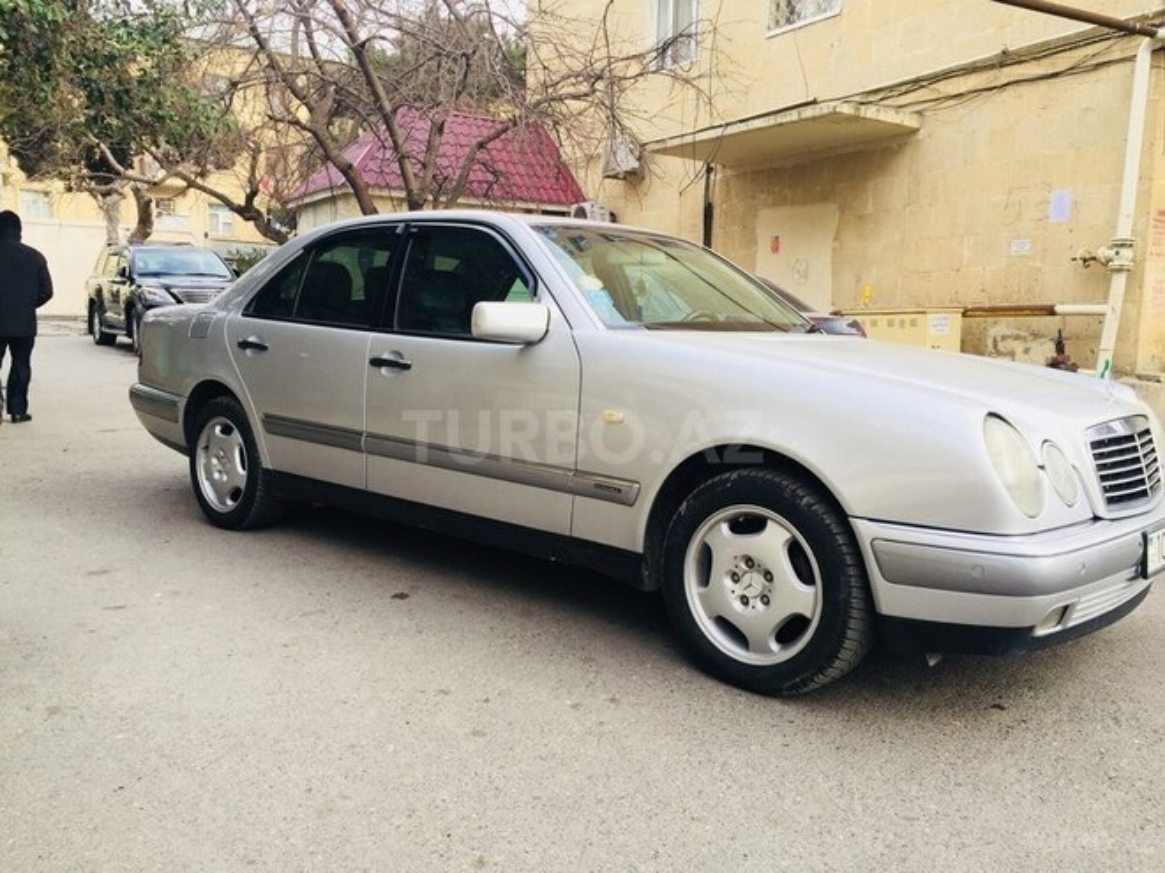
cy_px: 436
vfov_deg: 48.2
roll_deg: -0.7
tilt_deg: -5.8
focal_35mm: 29
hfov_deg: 61.7
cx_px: 582
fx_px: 976
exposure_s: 1/370
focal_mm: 4.15
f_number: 2.2
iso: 32
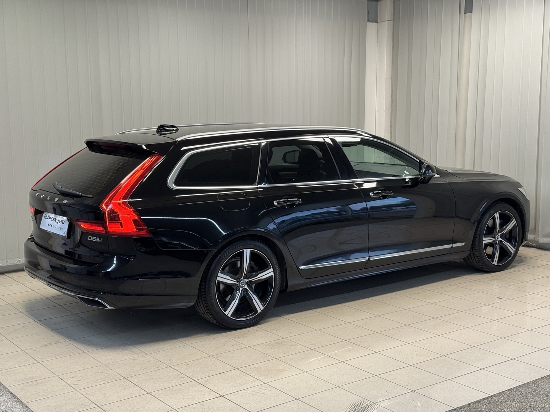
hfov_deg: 39.7
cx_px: 275
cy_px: 206
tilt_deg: -7.7
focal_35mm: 48
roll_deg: +0.3
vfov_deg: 30.3
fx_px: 763
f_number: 1.78
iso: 64
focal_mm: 6.76
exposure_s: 1/50
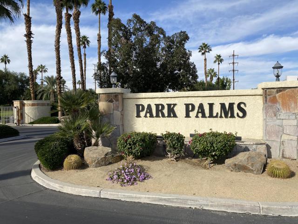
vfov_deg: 53.1
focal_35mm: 26
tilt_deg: -2.3
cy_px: 112
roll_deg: +1.3
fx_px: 224
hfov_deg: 67.3
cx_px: 149
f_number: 1.8
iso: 32
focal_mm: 4.25
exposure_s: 1/3401
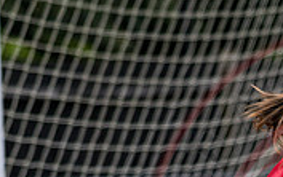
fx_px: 7697
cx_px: 508
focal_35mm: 997
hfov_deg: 2.1
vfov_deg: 1.3
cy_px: 384
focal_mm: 135
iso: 200
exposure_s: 1/8000
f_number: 1.9
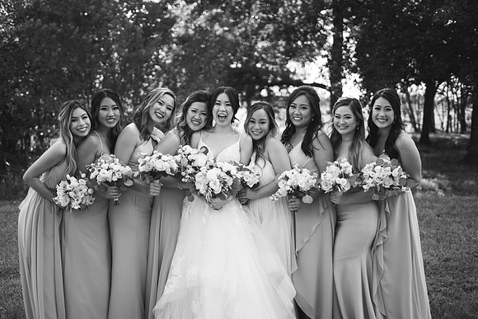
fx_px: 664
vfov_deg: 27.0
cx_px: 239
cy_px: 160
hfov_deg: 39.6
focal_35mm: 50
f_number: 1.8
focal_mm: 50
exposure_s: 1/2000
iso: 250
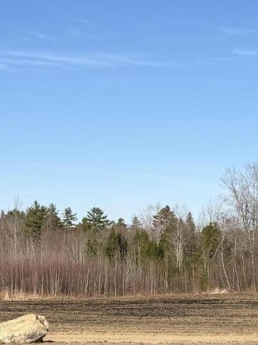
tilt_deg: -1.8
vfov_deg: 21.1
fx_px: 915
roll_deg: -1.3
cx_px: 123
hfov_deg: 16.0
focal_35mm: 92
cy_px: 274
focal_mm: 6.76
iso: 80
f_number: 1.78
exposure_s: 1/5319
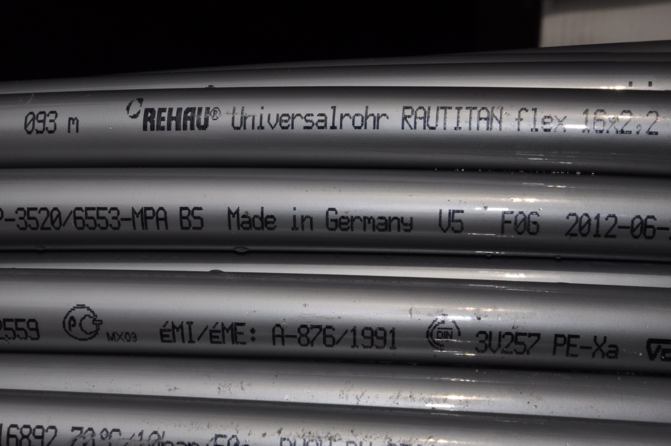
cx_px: 336
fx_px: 2932
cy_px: 223
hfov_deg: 13.1
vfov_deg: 8.7
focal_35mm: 158
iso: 500
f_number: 36
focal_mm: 105
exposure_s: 1/200
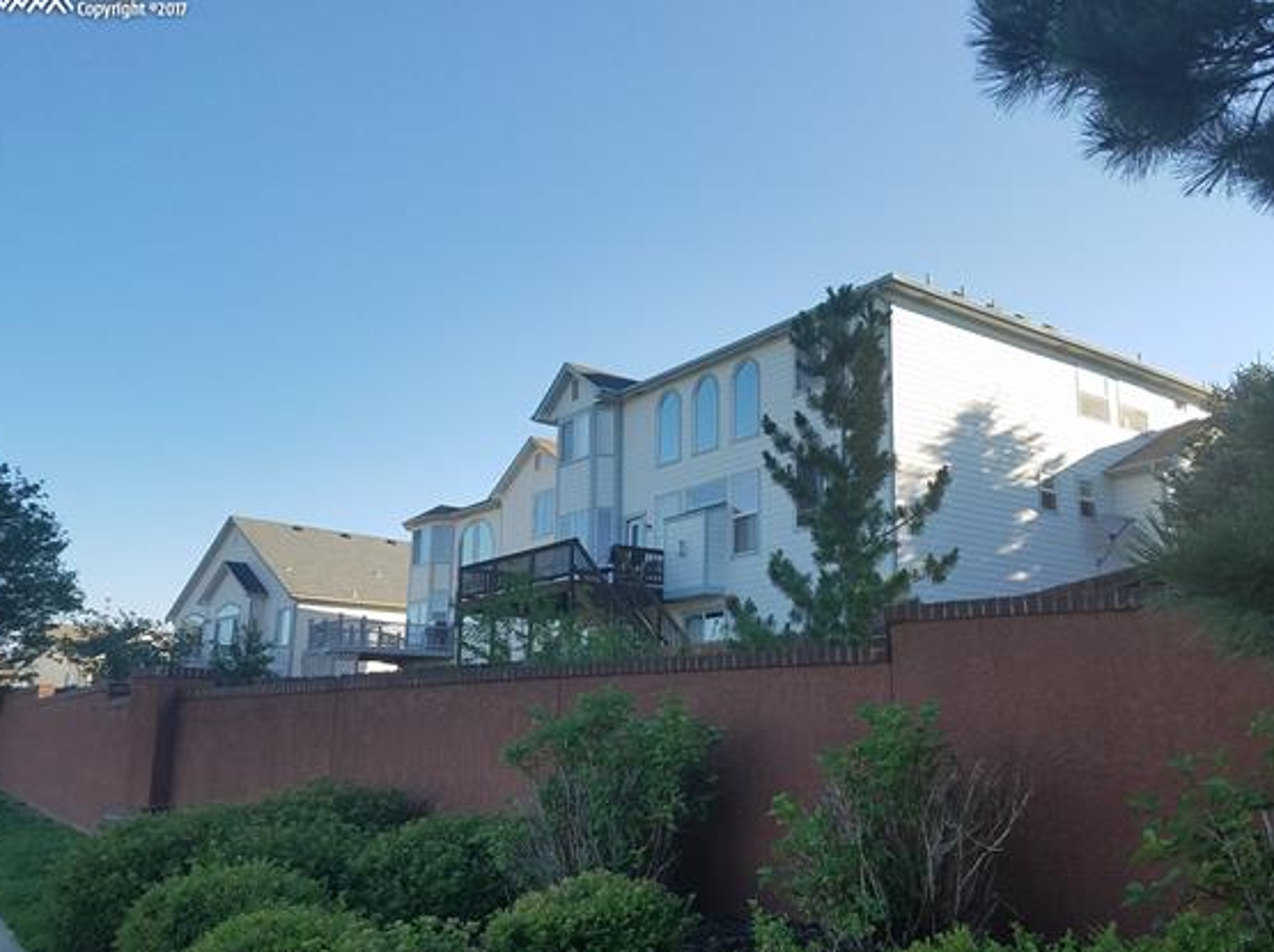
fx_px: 1103
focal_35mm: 30
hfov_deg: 59.9
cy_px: 508
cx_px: 700
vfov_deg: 46.7
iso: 50
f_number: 1.7
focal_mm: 4.2
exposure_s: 1/988
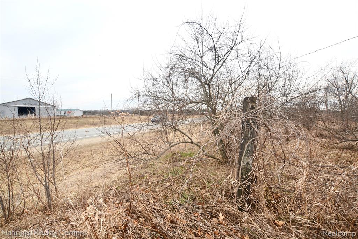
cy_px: 120
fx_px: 149
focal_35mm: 15
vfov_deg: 77.3
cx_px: 179
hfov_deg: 100.4
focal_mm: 10
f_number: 8
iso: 100
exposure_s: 1/200
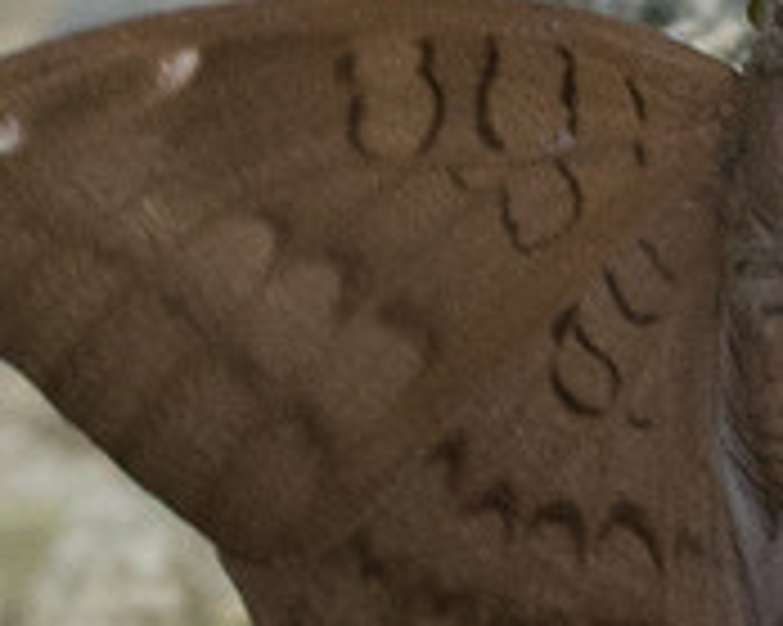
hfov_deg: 0.9
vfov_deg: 0.7
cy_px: 196
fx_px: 50629
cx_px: 863
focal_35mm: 2186
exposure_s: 1/320
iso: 800
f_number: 3.5
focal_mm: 150
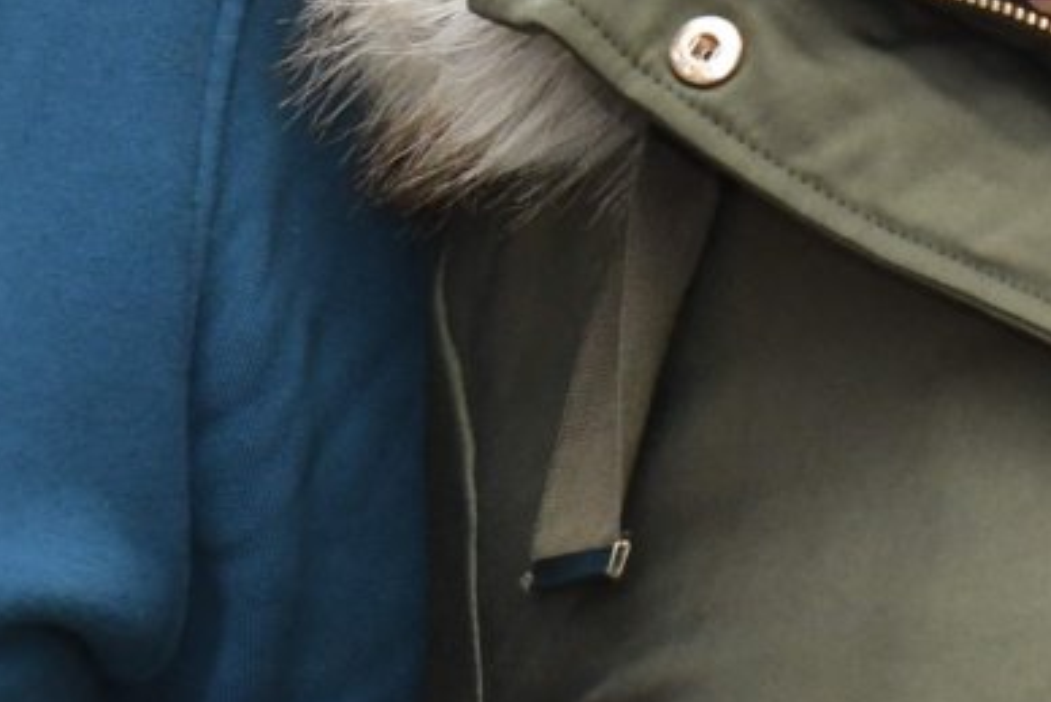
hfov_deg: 4.7
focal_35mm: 443
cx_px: 368
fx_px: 12937
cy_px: -327
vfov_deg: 3.1
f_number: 4
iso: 1250
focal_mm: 56
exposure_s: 1/250
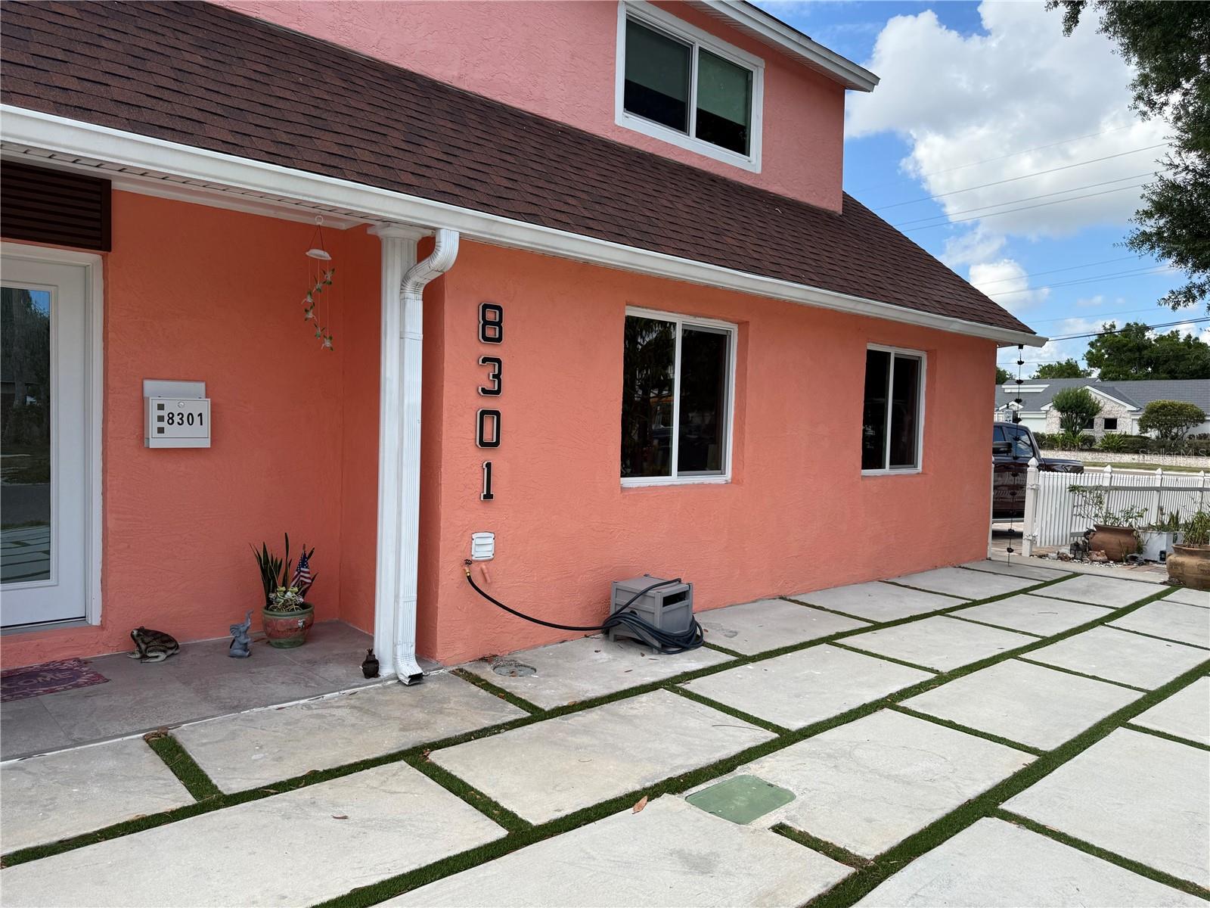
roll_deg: -1.0
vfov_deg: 56.8
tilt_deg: -1.1
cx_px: 605
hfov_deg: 71.6
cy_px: 454
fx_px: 839
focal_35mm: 24
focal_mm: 6.76
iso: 80
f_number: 1.78
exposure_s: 1/2611
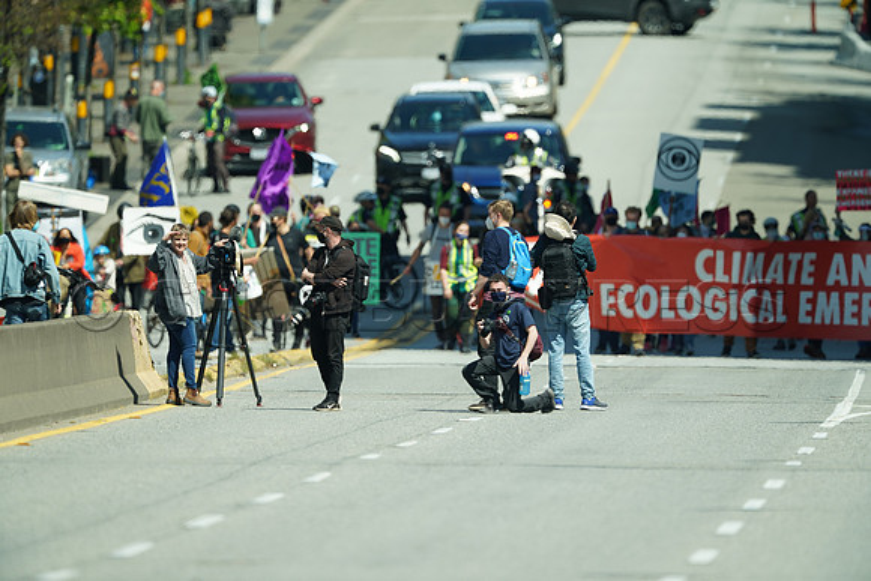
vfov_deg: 1.6
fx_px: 20327
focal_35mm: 840
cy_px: 290
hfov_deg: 2.5
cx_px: 436
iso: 100
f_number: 6.3
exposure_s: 1/320
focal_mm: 840
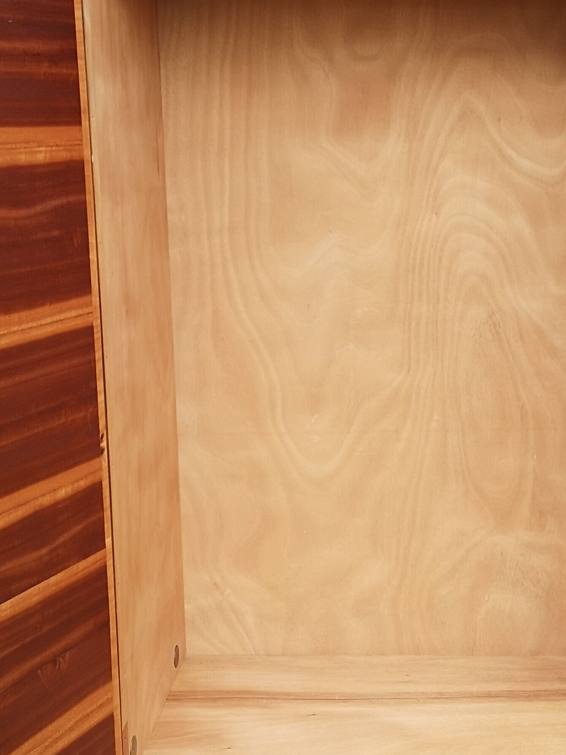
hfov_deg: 26.4
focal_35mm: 55
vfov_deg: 34.9
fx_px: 1199
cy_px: 332
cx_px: 381
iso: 50
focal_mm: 5.58
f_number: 1.8
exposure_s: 1/116
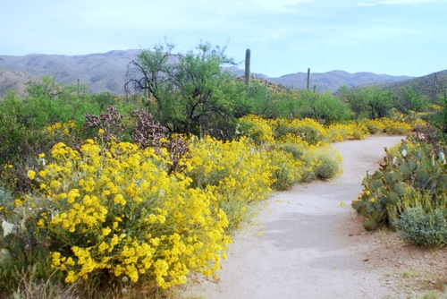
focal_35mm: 36
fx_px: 447
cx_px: 224
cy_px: 150
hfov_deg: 53.1
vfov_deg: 36.9
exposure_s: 1/400
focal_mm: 24
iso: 100
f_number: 5
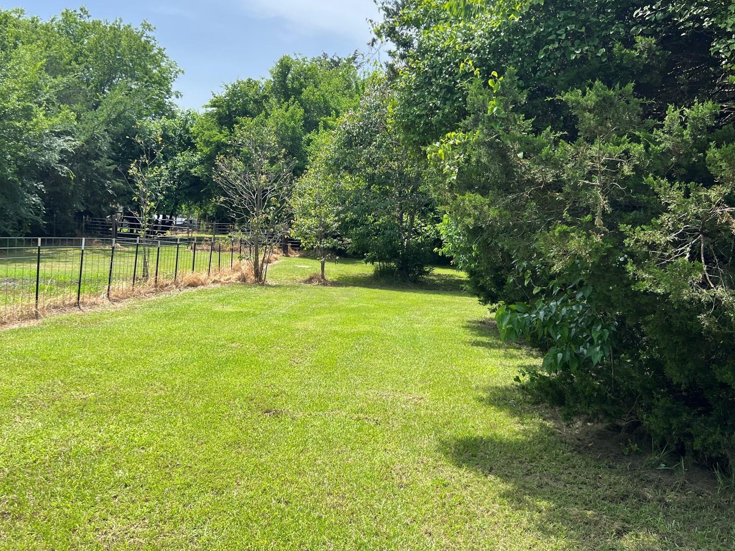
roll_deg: -2.5
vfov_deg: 45.4
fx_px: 658
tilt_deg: -0.5
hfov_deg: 58.3
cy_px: 252
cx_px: 344
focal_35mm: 31
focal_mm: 5.7
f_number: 1.5
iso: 50
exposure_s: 1/1838
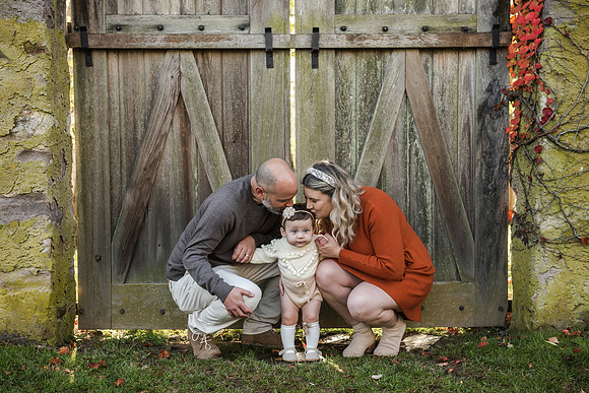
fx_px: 941
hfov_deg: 34.8
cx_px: 290
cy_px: 196
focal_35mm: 57
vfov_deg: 23.6
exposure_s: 1/200
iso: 400
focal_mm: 56
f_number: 4
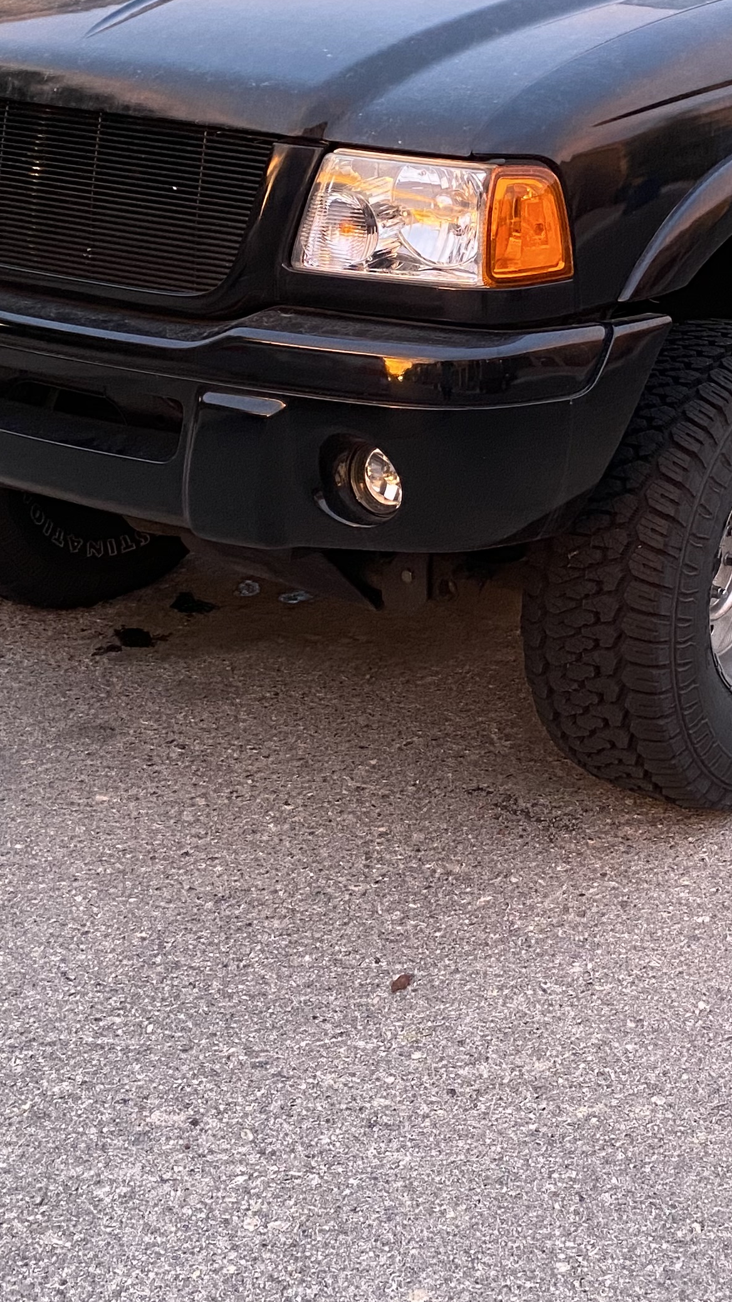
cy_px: 360
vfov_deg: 37.1
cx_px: 589
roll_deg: -0.4
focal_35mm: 55
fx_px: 1898
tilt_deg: -16.0
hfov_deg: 21.5
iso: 400
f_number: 1.8
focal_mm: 4.25
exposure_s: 1/40
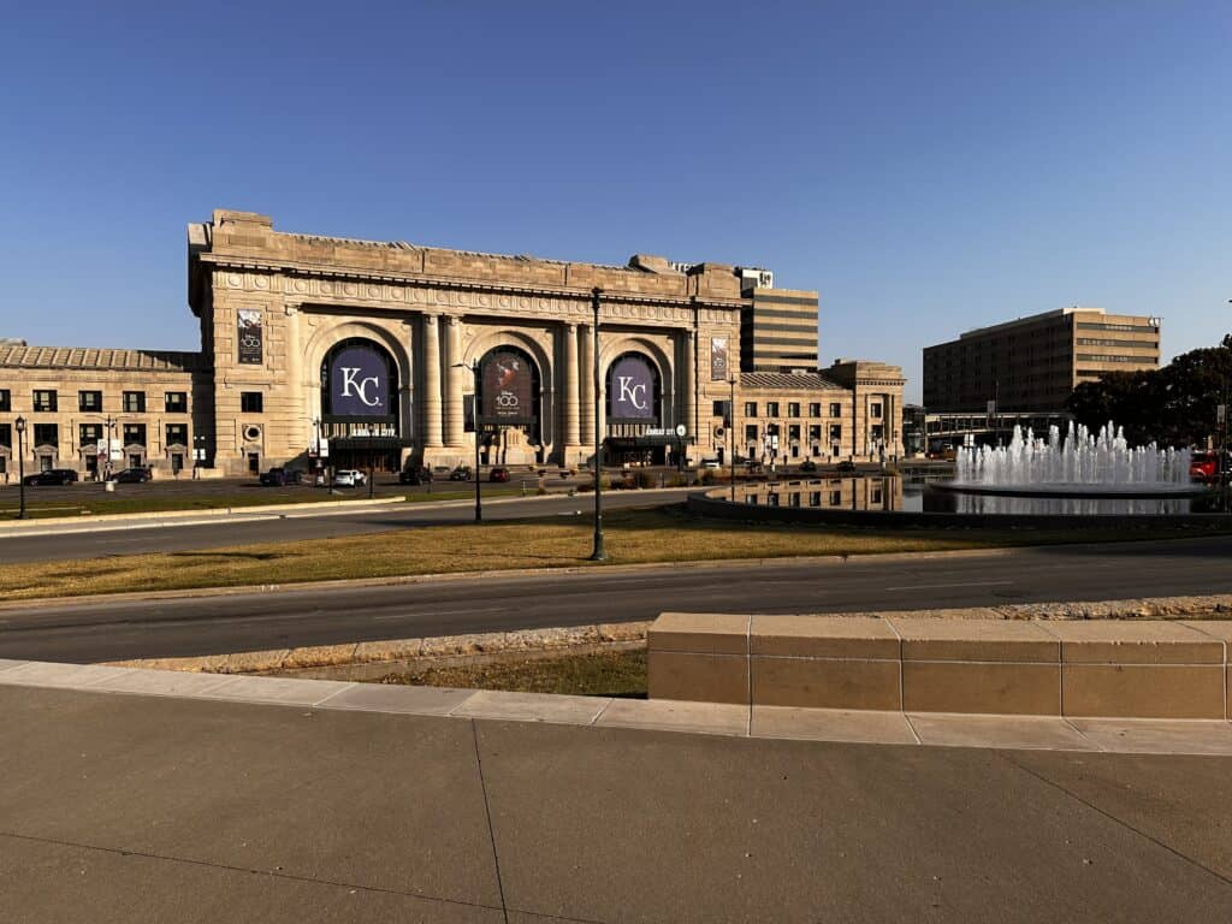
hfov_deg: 71.6
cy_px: 462
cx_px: 616
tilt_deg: -2.3
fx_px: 854
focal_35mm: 24
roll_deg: +0.0
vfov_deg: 56.8
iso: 80
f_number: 1.78
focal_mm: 6.86
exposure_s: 1/5000
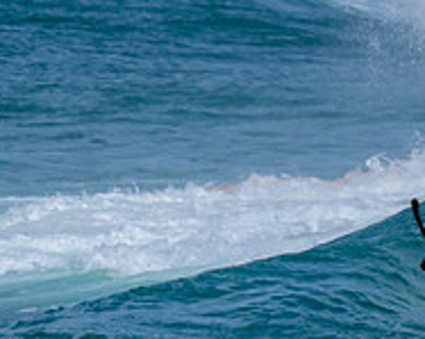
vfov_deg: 0.5
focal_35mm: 3189
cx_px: 582
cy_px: 254
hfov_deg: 0.6
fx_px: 40050
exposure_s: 1/2000
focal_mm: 800
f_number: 11
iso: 360
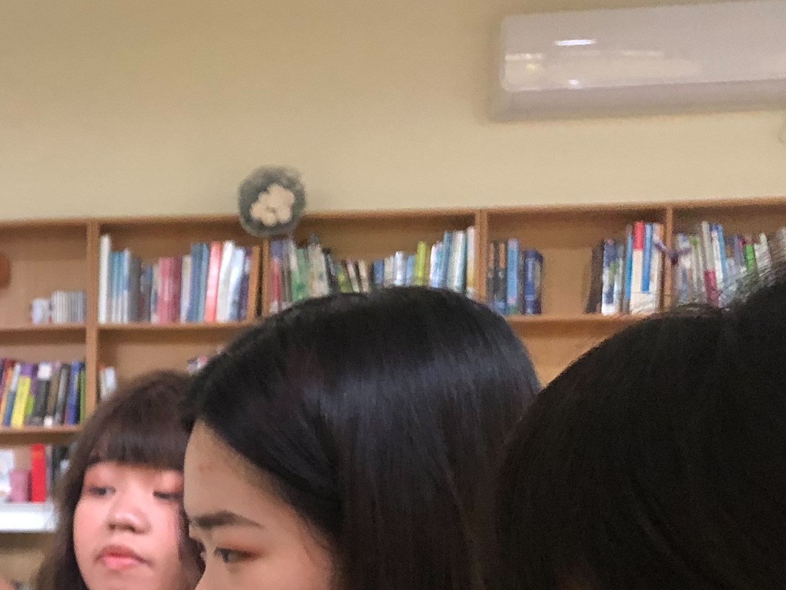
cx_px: -162
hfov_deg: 22.9
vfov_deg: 18.4
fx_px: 1772
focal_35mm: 78
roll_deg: -0.2
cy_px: 581
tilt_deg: -5.5
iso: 100
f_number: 1.8
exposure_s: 1/15
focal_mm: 3.99
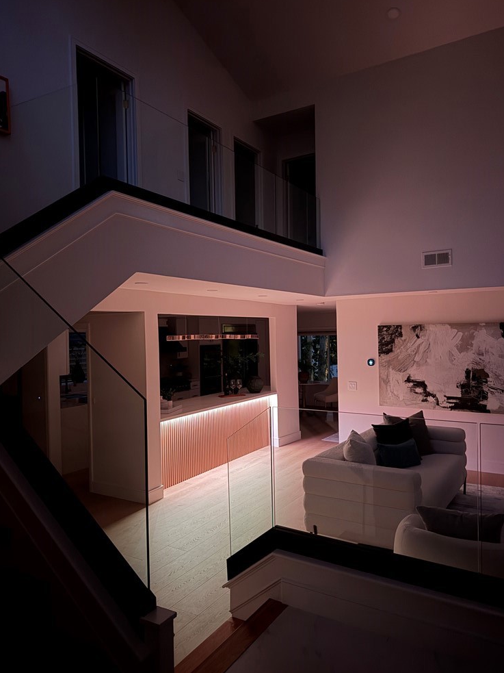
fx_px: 485
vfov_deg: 69.4
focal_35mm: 25
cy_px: 342
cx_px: 260
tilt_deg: -1.3
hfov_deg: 54.9
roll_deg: +1.8
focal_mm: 6.76
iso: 1000
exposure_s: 1/5
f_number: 1.78
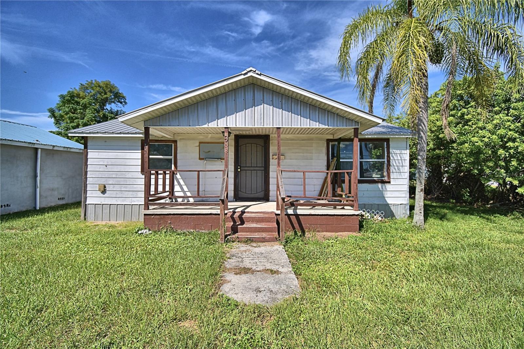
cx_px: 262
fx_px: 218
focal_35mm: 15
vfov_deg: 77.3
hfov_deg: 100.4
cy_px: 174
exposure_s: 1/1600
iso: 100
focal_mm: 10
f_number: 4.5
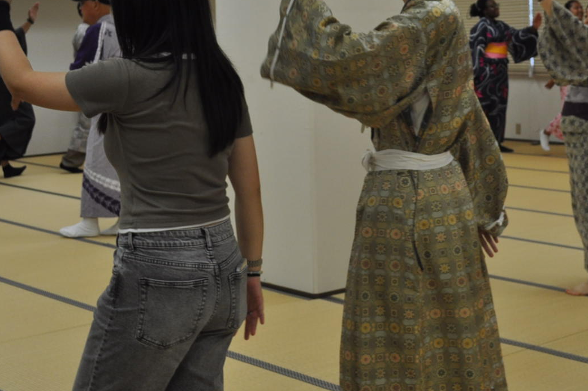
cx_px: 431
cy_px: 69
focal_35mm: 68
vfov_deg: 19.7
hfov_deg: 29.3
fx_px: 1109
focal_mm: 22
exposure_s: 1/125
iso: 400
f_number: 5.6
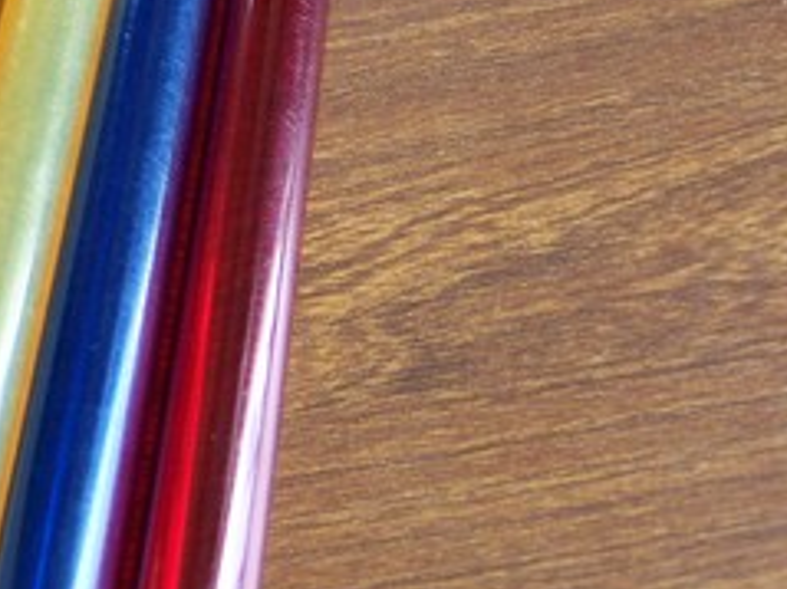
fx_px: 2659
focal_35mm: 117
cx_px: -20
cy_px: 248
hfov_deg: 16.5
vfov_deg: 12.6
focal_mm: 9.3
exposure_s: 1/30
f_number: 3.1
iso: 140
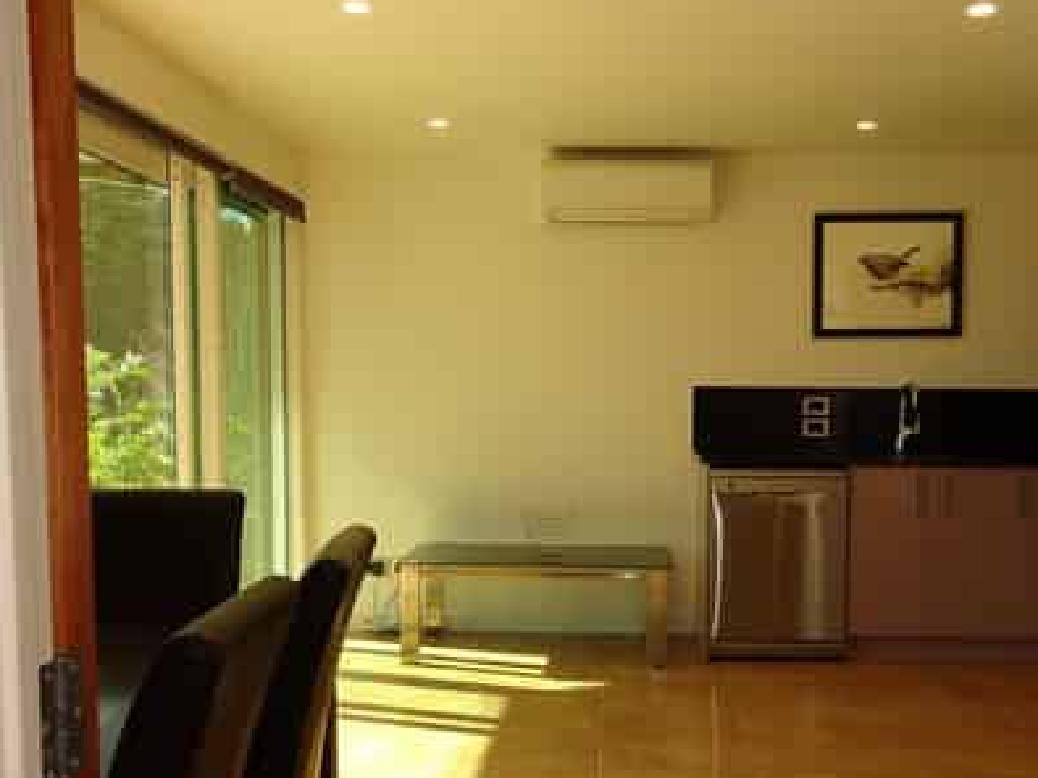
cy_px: 493
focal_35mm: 40
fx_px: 1199
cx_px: 607
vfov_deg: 35.7
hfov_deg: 46.6
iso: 80
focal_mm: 4.1
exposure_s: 1/125
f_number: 3.5
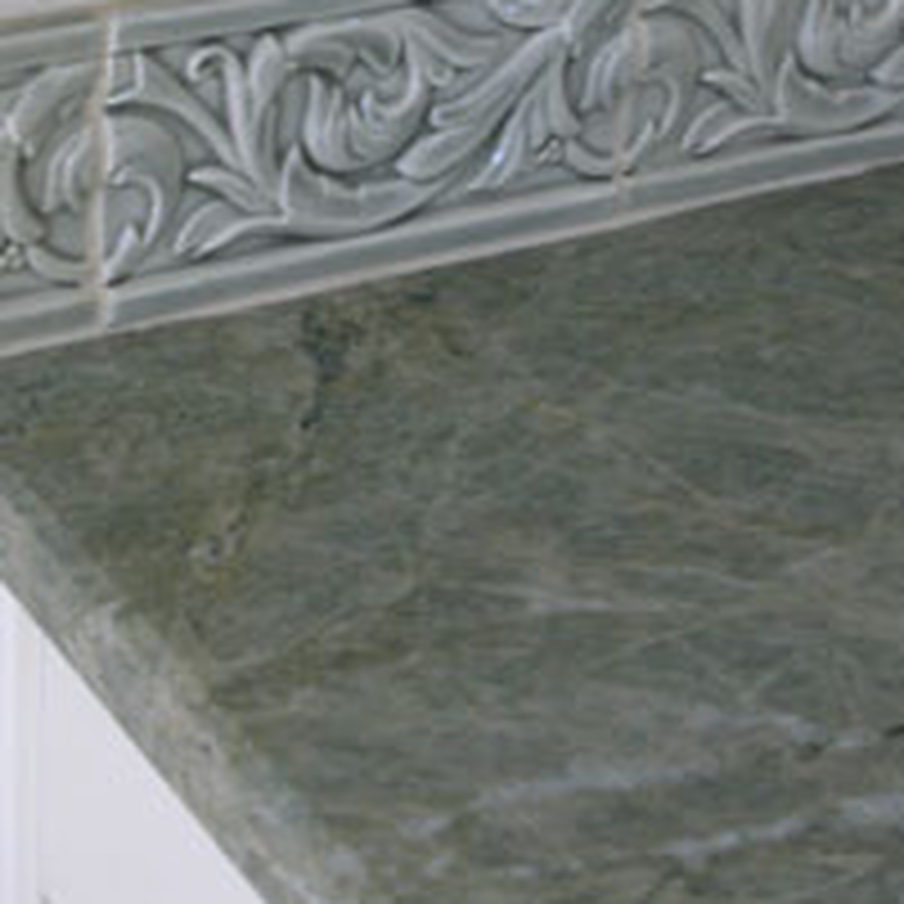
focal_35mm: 97
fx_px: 2866
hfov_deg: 17.7
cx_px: 148
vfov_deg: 17.8
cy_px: 211
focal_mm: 12.4
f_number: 3.4
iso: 100
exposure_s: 1/36.6
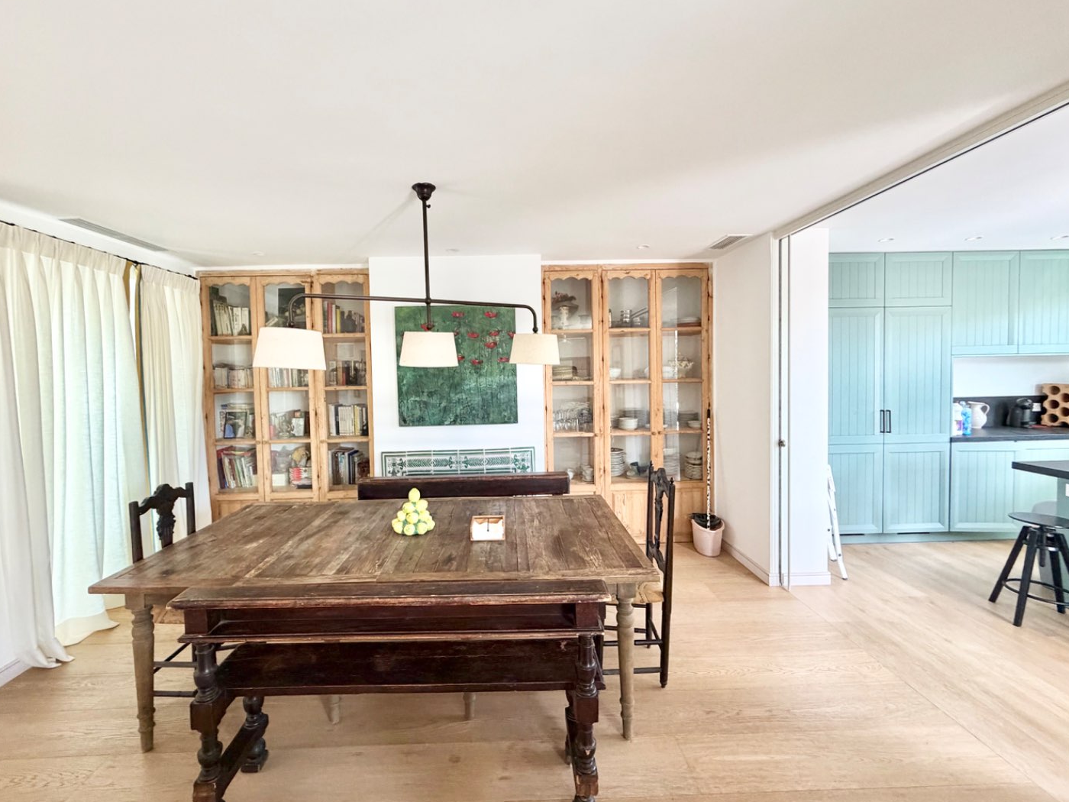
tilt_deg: -2.0
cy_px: 386
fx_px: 463
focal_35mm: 15
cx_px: 515
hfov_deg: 98.1
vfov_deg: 81.7
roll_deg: +1.2
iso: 320
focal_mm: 2.22
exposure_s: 1/121
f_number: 2.2
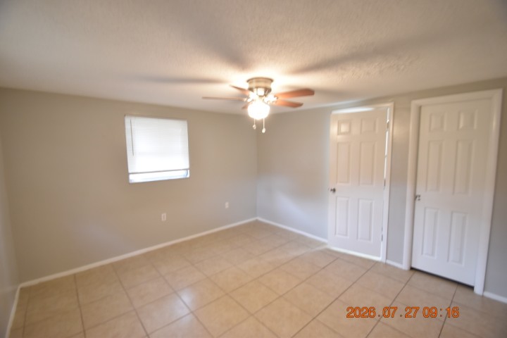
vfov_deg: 77.3
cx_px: 254
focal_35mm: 15
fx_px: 211
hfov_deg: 100.4
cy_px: 169
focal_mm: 10
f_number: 3.5
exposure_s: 1/10
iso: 800
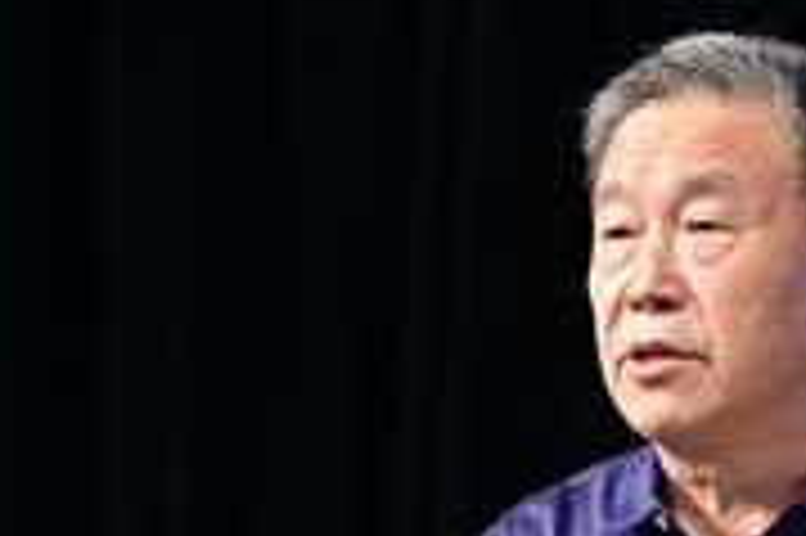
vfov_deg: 2.1
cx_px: 432
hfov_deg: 3.2
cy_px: 637
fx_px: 14271
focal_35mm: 638
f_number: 4
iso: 1000
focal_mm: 200
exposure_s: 1/200
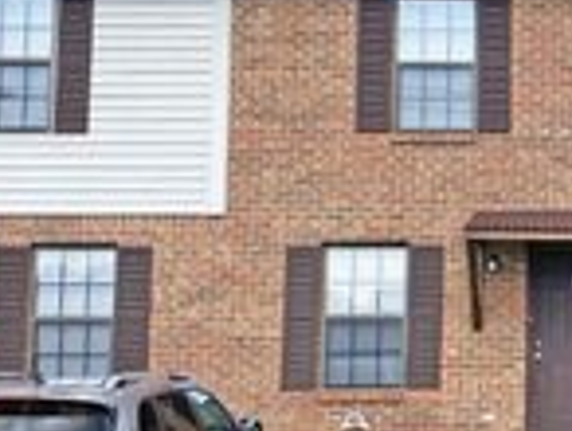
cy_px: 174
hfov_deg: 20.6
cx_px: 674
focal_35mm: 89
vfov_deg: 16.6
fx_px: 1473
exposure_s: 1/2410
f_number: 1.8
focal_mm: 4.25
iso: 32
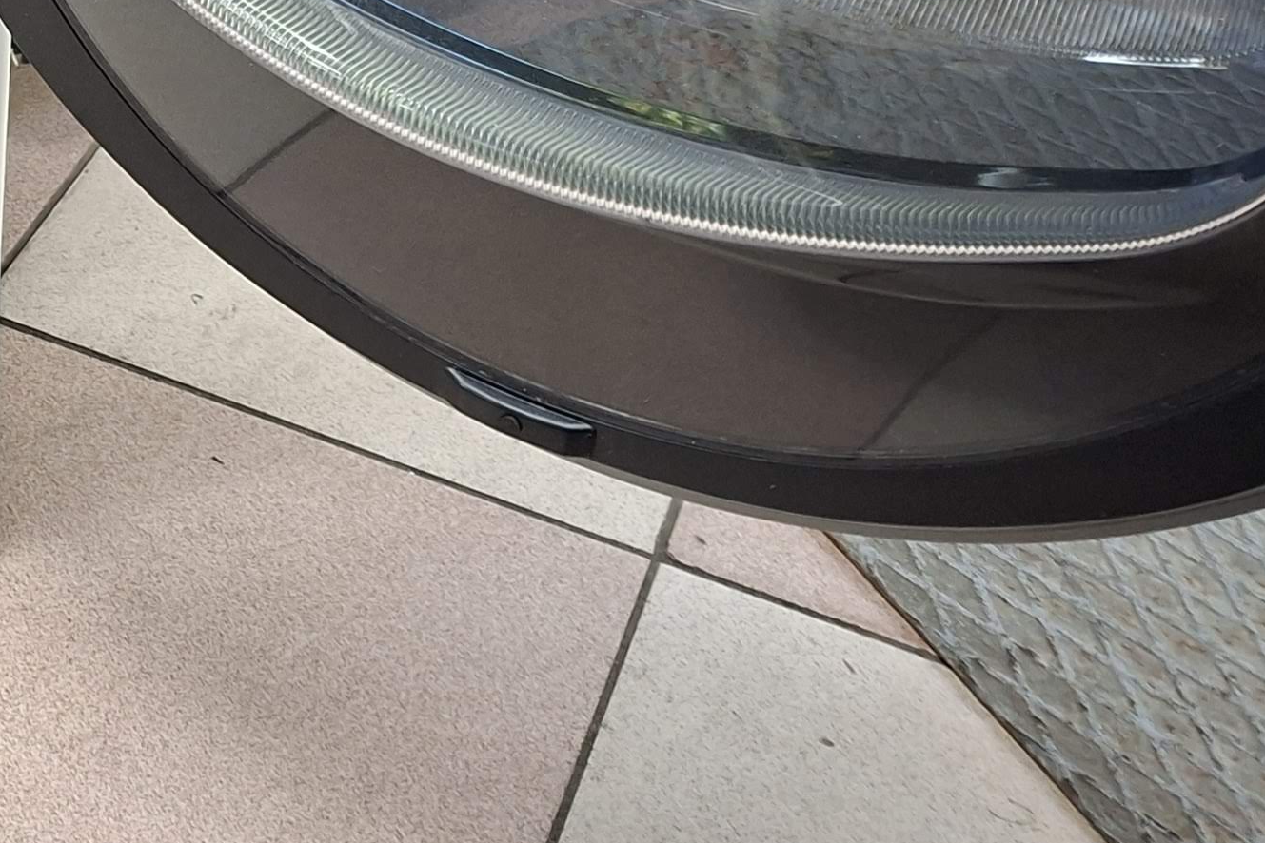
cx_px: -400
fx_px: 2530
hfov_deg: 24.4
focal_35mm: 72
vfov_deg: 17.2
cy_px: -395
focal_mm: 5.54
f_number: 1.8
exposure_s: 1/33
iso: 400
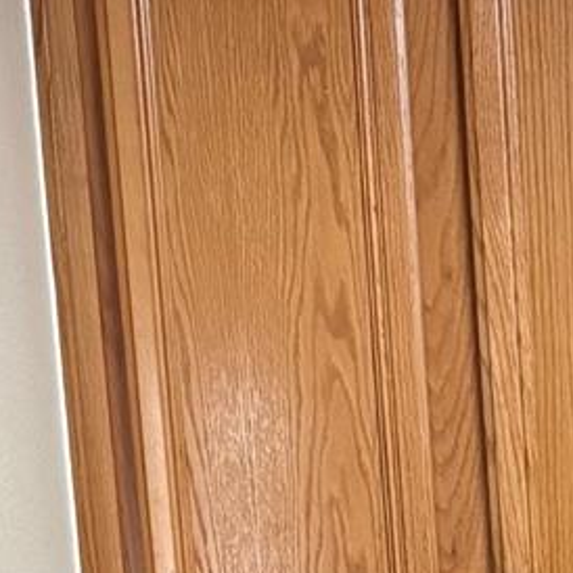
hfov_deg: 14.1
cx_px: 719
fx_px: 2229
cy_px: 1136
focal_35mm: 119
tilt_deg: -11.7
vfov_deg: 12.8
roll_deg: +1.3
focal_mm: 6.76
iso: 500
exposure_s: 1/60
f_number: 1.78
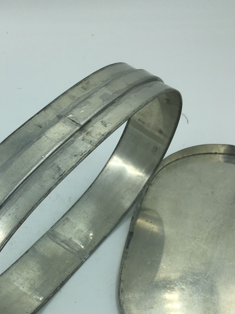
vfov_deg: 39.4
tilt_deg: -52.6
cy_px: 232
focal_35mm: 47
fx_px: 425
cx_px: 59
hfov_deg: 30.4
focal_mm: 4.15
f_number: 2.2
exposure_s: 1/403
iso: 25
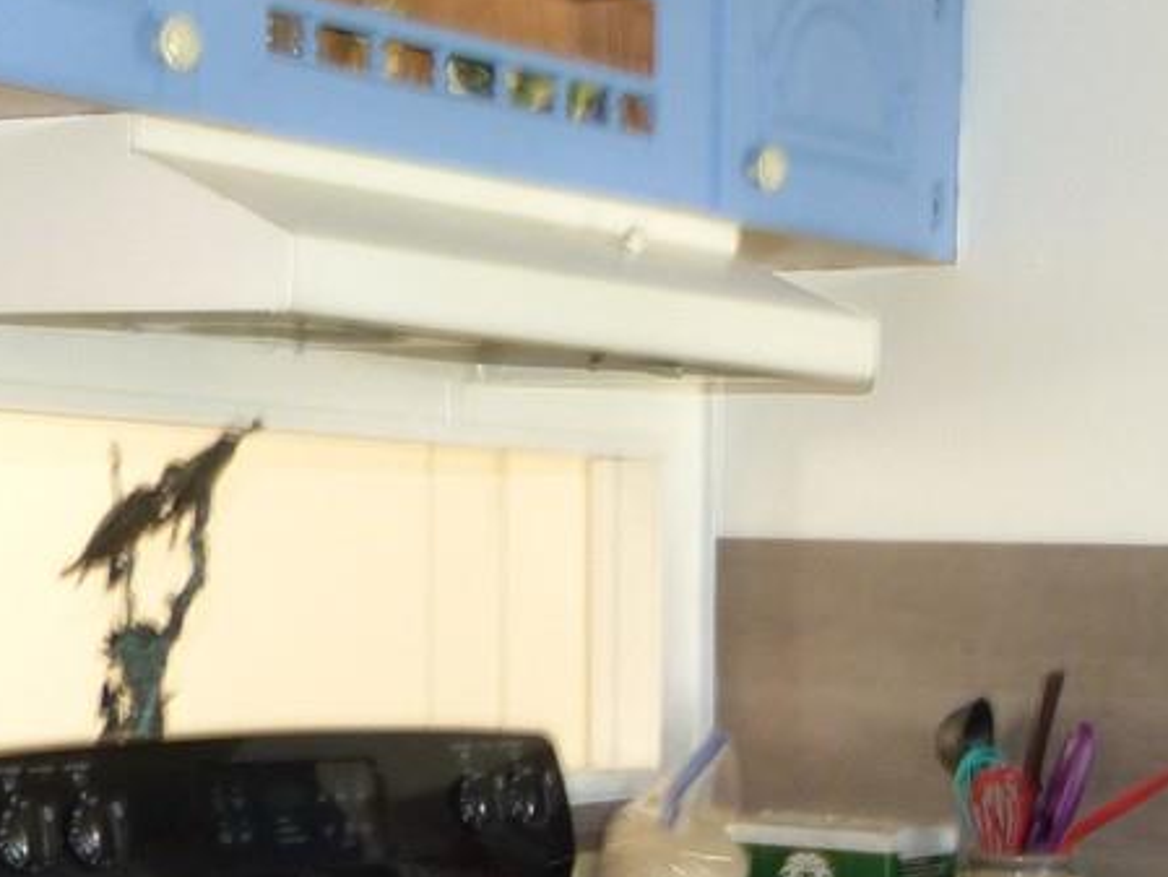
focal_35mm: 89
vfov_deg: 16.2
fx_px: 3004
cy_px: 906
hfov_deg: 21.6
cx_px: 981
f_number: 2.8
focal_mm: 4.5
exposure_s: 1/5
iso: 100
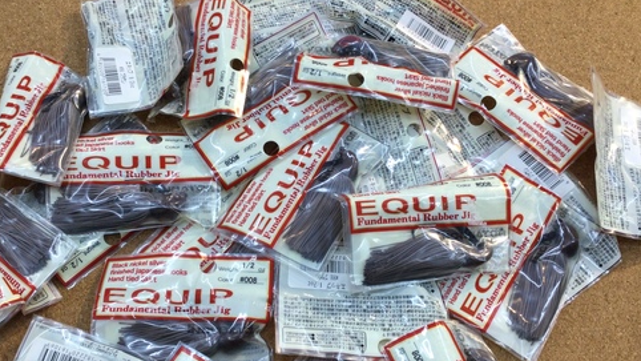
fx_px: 714
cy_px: 238
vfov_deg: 28.2
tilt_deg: -67.9
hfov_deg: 48.2
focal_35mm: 42
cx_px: 279
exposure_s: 1/60
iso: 32
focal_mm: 3.3
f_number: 2.4
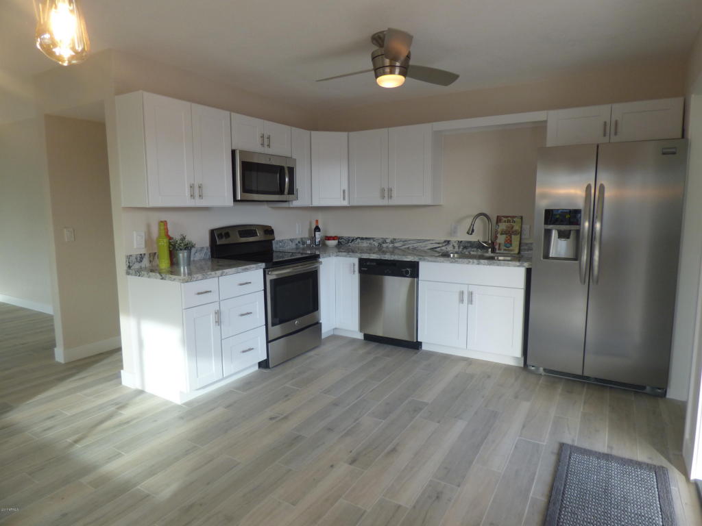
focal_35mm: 20
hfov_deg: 81.7
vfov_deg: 66.0
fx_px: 406
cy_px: 263
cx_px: 351
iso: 100
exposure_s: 1/60
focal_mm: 3.58
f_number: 2.8
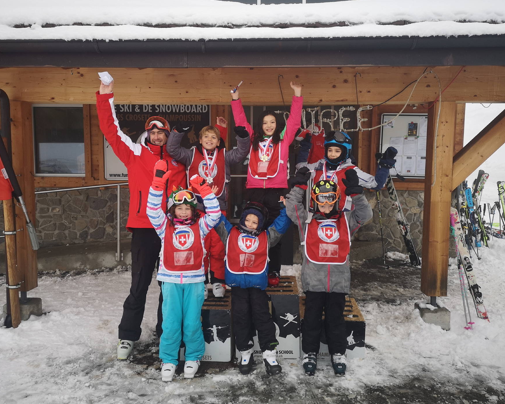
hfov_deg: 60.4
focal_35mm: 29
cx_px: 256
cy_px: 205
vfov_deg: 50.0
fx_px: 433
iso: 50
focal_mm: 3.95
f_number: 1.8
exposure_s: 1/343
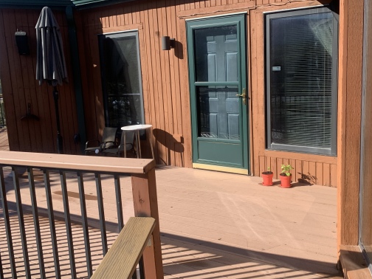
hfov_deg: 54.6
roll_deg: +0.0
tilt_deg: -5.6
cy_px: 127
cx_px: 235
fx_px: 355
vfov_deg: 42.9
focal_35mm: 33
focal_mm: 4.25
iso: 25
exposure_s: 1/1314
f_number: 1.8
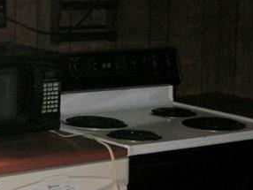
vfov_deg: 10.9
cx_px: 31
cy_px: 155
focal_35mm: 136
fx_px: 995
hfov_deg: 14.4
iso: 200
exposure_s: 1/40
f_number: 2.8
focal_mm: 5.8
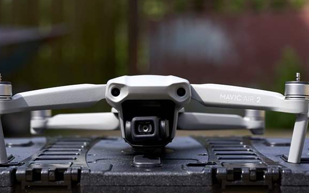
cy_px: 96
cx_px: 146
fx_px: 825
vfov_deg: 13.4
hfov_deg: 21.2
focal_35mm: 98
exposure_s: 1/1600
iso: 400
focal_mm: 70
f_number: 5
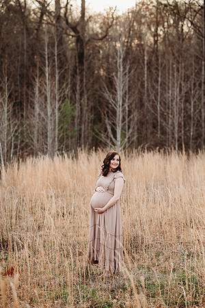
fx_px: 726
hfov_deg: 16.1
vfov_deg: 23.9
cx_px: 102
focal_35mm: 85
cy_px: 154
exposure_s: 1/400
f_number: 2.5
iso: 160
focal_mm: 85
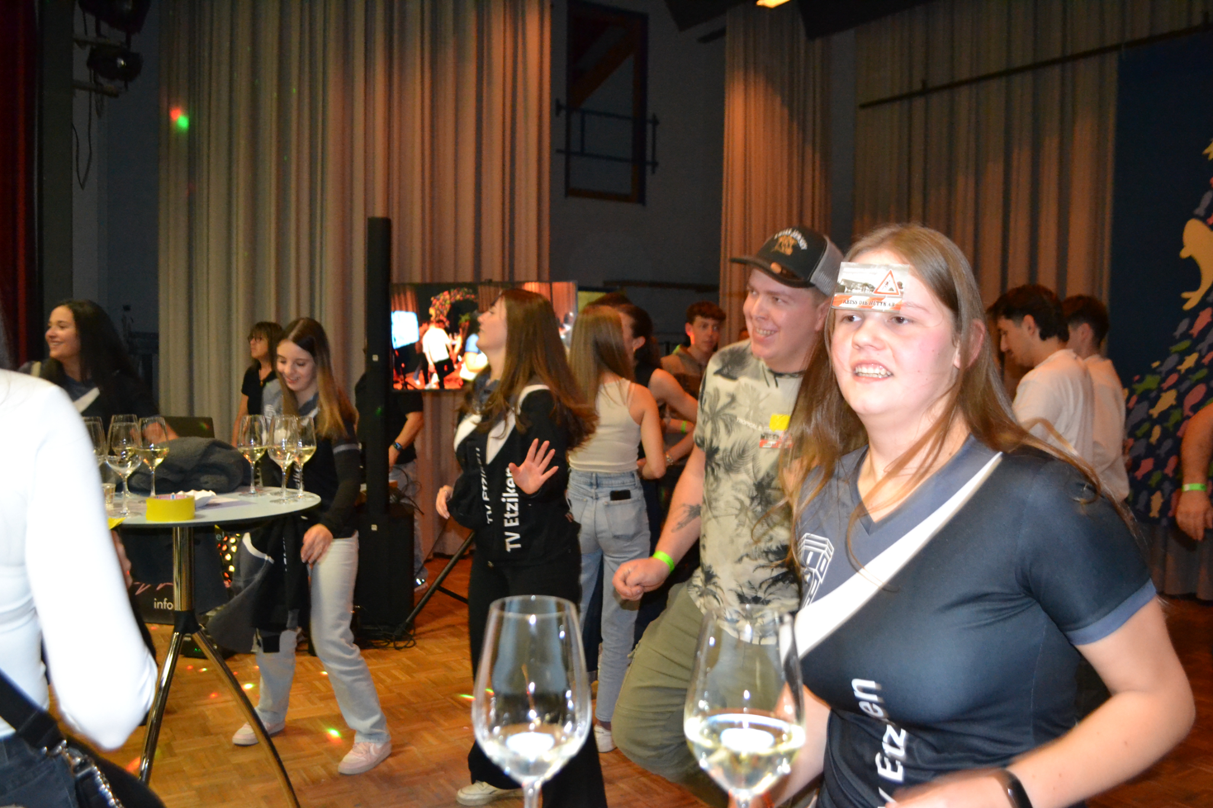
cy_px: 404
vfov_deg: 43.6
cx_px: 606
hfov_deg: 61.9
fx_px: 1011
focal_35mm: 30
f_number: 3.8
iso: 3200
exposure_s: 1/60
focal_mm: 20
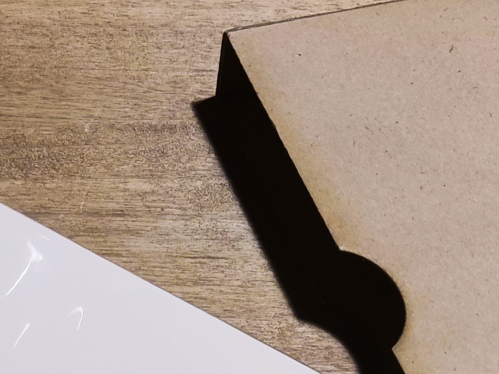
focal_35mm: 85
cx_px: 151
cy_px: 444
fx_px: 1225
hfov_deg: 22.9
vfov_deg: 16.7
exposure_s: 1/50
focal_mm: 4.71
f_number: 1.79
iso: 949
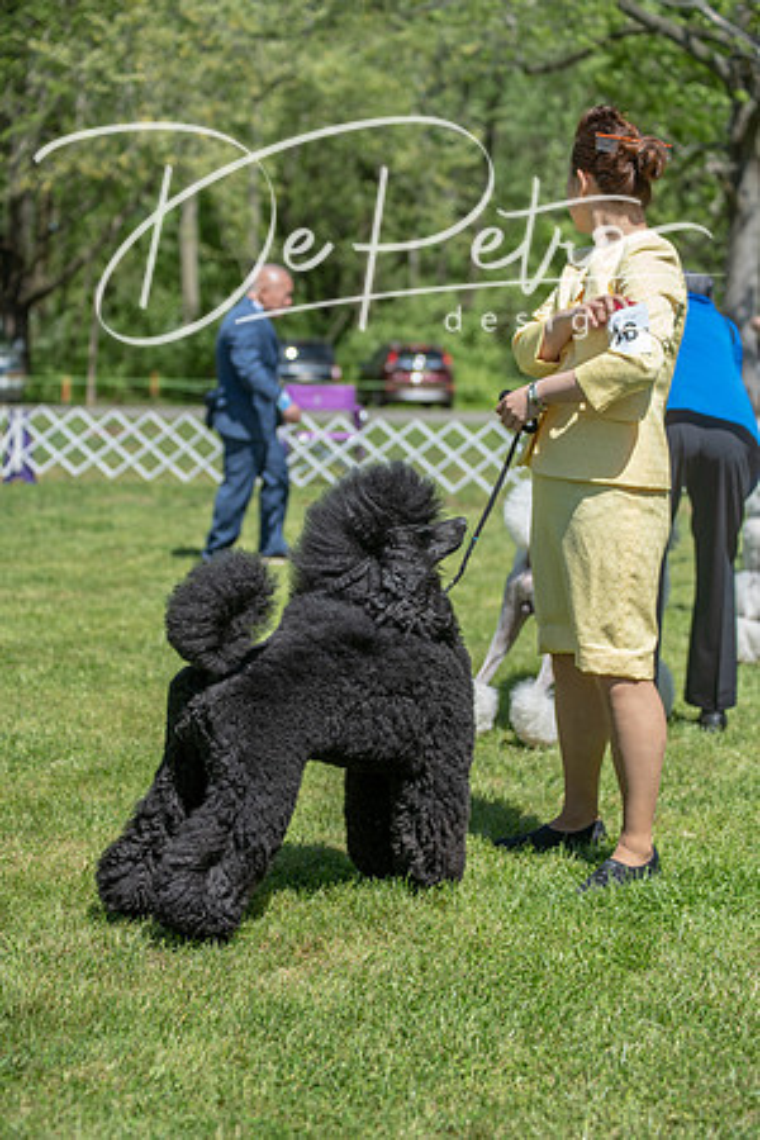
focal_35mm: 70
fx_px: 2216
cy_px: 570
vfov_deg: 28.8
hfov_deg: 19.5
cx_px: 380
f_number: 4
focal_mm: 70
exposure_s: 1/1000
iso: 160
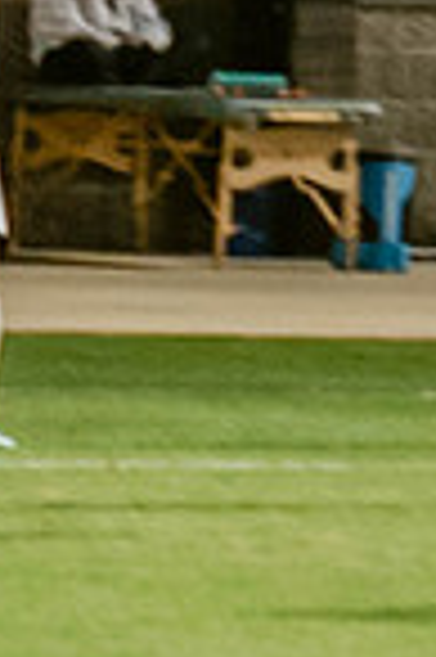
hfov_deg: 1.0
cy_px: -479
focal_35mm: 1295
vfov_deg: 1.6
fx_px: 23580
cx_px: -2691
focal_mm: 70
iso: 2000
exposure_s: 1/125
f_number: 4
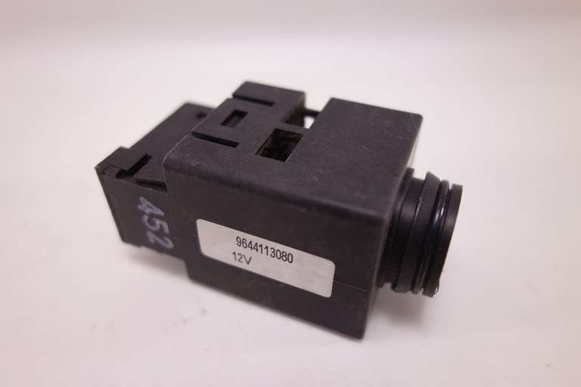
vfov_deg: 46.4
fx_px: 452
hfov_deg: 65.5
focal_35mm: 28
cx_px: 290
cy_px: 194
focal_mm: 10.4
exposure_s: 1/100
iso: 125
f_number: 2.5
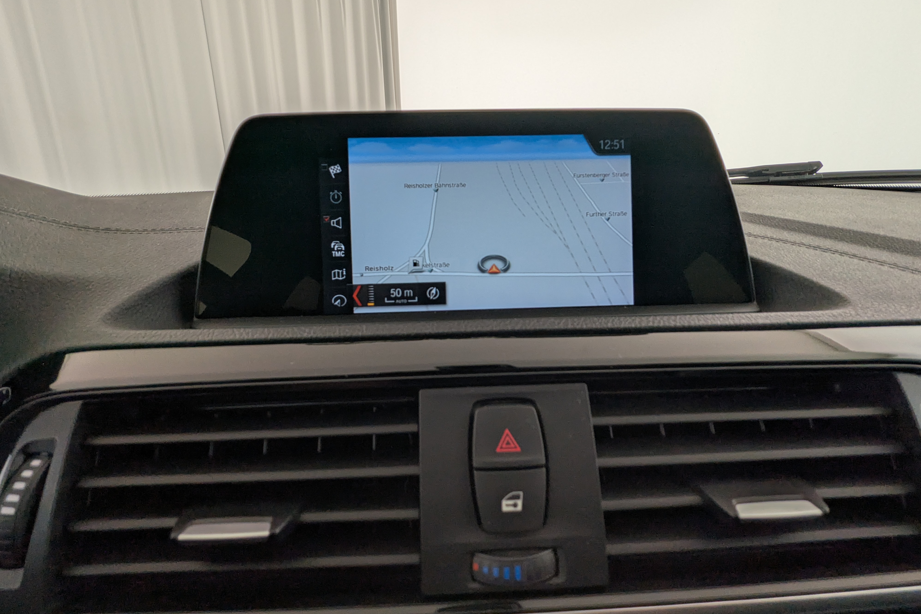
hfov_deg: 93.3
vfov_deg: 70.4
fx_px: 435
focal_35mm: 17
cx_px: 467
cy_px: 295
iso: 73
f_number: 2.2
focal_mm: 2.35
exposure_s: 1/153
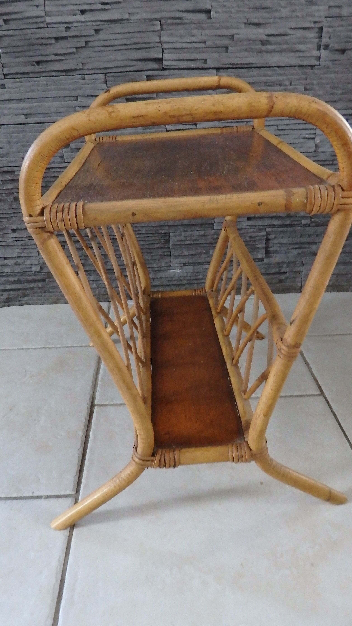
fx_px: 465
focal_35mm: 28
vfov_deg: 67.9
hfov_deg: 41.5
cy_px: 310
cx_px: 166
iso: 800
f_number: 3
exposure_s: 1/25
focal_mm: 4.5
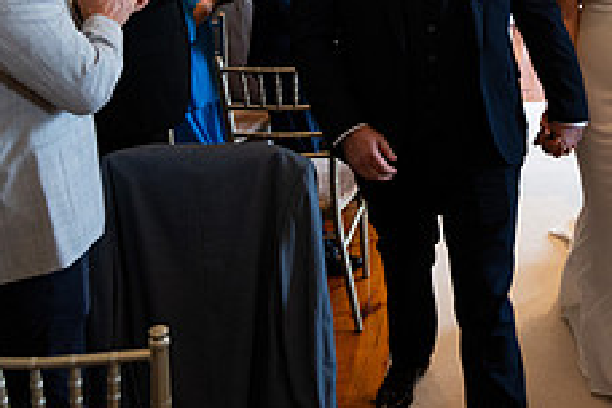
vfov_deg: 21.3
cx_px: 574
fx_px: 1037
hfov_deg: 31.1
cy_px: -26
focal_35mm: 61
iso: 1250
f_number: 2.8
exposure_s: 1/160
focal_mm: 24
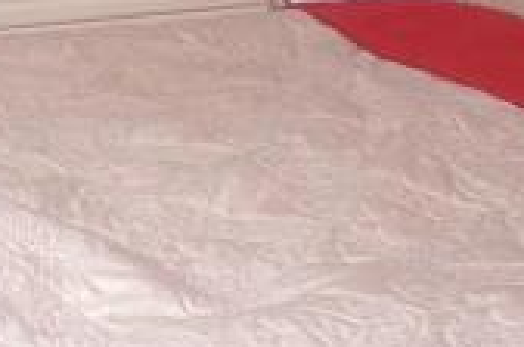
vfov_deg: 13.8
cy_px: 2
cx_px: 219
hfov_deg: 21.0
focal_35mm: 97
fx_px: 1409
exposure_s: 1/30
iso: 100
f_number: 2.8
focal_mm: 4.8
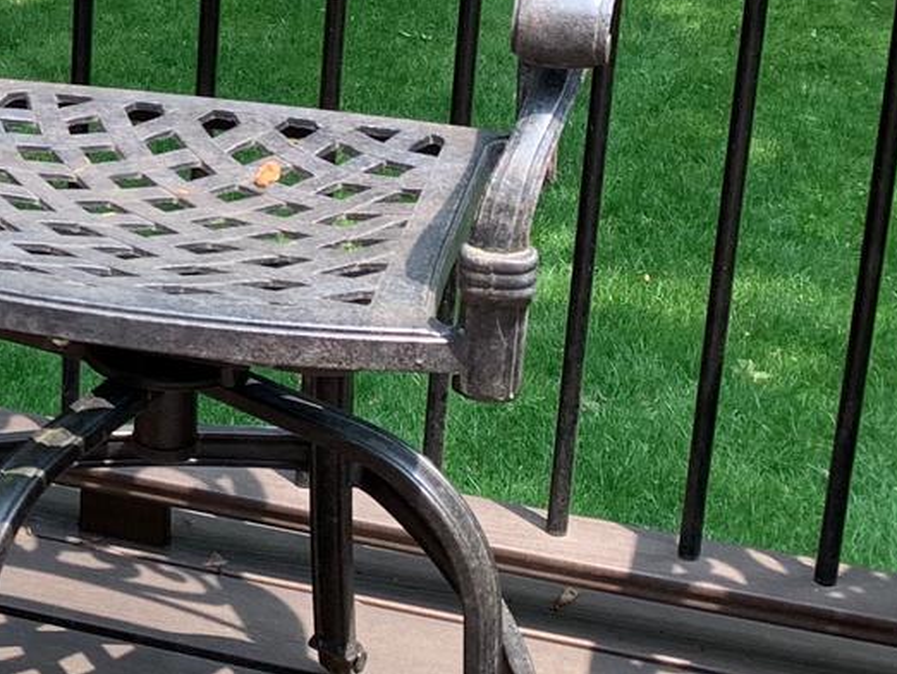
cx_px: -371
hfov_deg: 17.6
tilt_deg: -19.1
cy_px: 28
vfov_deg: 14.3
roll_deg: +2.0
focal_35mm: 102
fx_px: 2644
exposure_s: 1/333
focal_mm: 4.25
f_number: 1.8
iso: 25
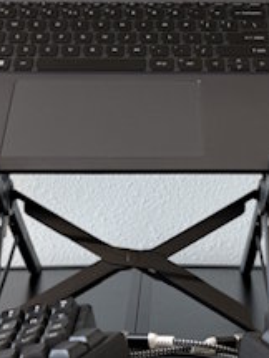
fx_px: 808
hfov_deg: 18.9
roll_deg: -0.1
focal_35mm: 78
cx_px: 133
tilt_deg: -6.0
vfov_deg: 24.9
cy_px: 114
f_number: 1.78
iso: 125
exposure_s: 1/60
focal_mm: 6.76
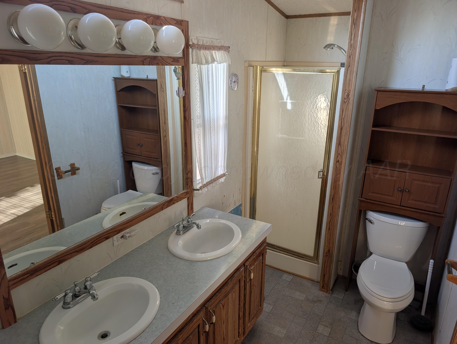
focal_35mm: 24
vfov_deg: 56.9
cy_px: 172
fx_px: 317
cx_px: 228
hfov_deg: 71.5
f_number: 1.68
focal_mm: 6.9
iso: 22
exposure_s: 1/355
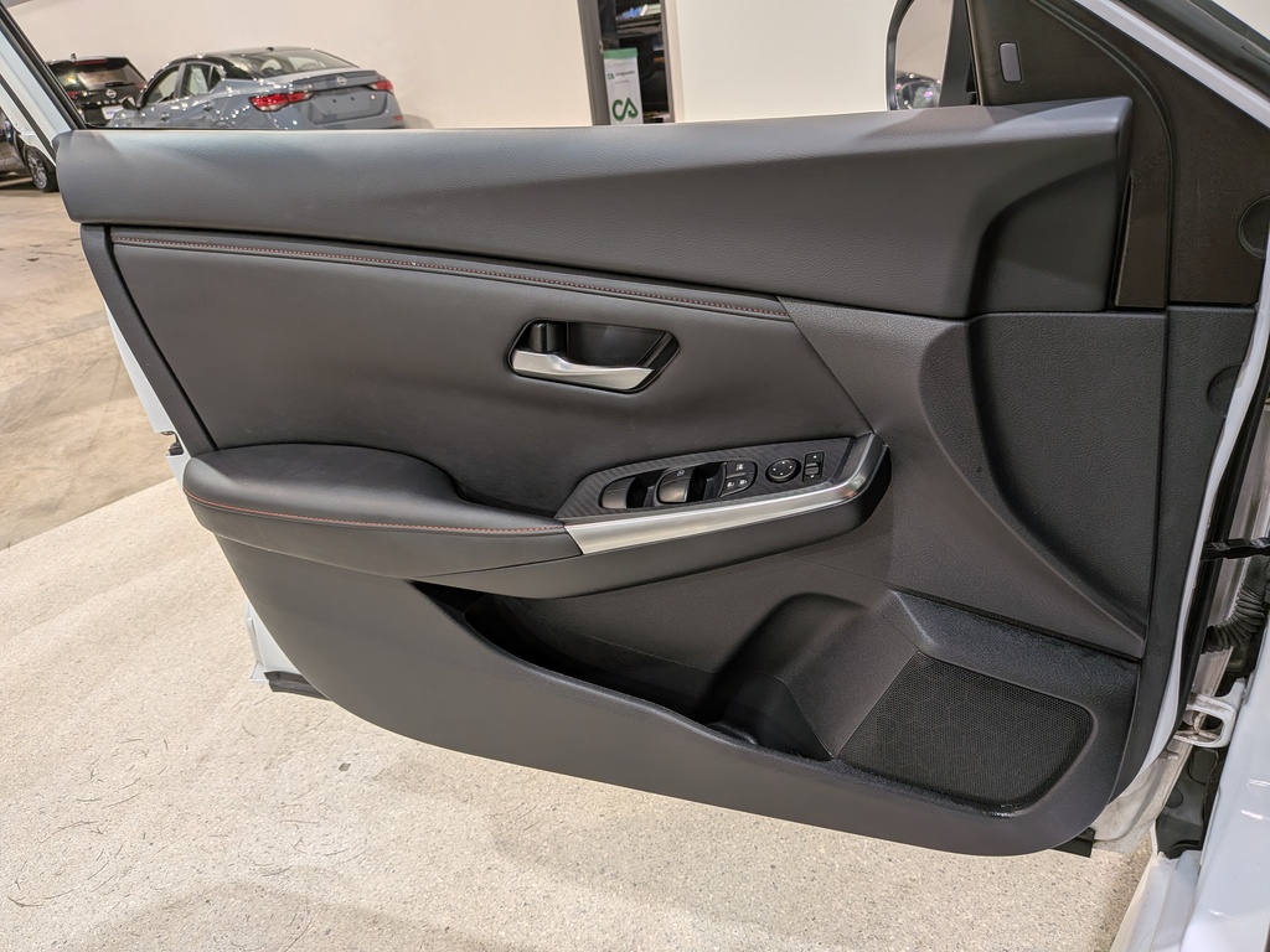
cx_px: 635
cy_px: 476
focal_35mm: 24
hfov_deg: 71.6
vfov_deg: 56.8
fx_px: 881
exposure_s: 1/186
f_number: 1.7
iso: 29
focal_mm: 4.53
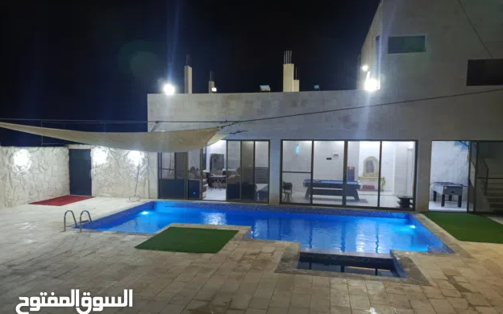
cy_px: 173
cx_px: 254
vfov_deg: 49.2
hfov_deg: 72.5
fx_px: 343
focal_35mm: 25
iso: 3415
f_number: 1.75
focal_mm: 5.25
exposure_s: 1/50
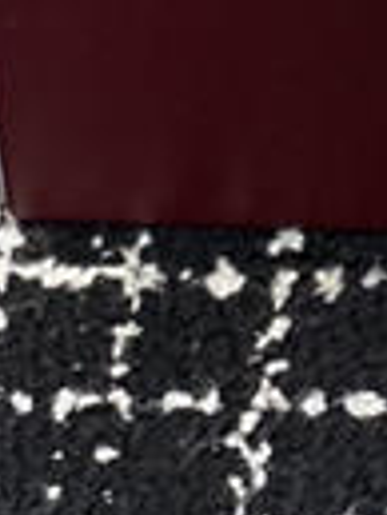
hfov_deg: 4.2
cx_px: 1089
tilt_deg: -42.5
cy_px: -926
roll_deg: -4.1
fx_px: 5179
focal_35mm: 348
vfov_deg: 5.4
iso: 64
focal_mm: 6
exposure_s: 1/122
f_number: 2
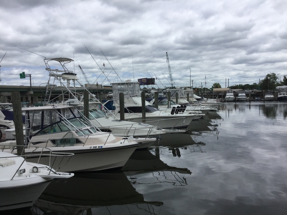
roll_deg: -1.0
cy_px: 108
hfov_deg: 58.4
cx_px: 144
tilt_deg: -4.4
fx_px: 257
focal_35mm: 31
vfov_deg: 45.4
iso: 25
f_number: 2.4
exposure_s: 1/1988
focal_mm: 3.3
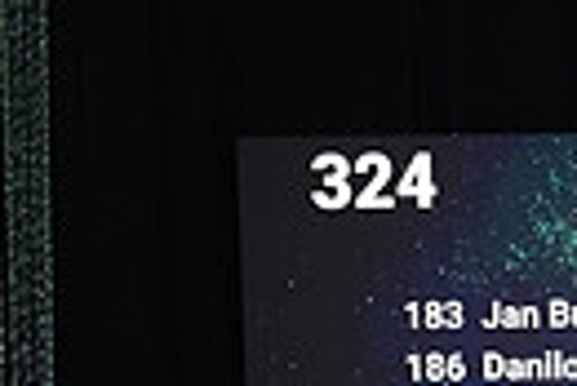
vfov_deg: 9.3
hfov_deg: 14.1
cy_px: 805
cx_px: 790
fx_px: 2214
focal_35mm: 138
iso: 1600
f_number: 4
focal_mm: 31
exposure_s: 1/250
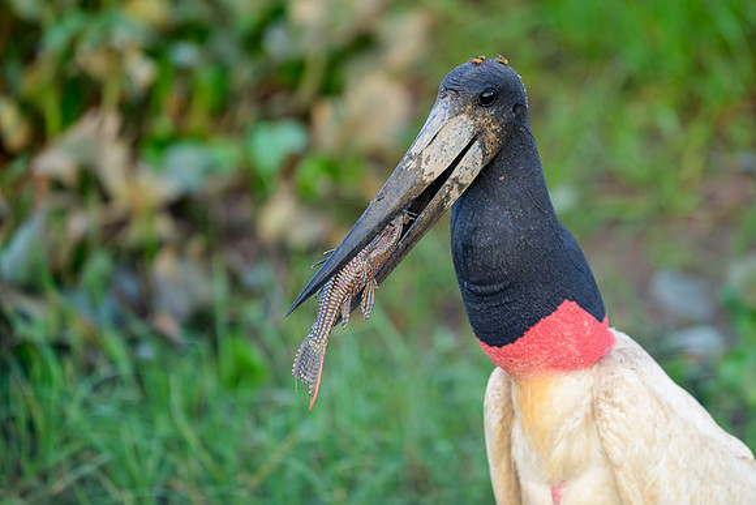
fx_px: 14412
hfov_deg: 3.0
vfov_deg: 2.0
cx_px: 461
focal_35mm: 686
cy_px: 225
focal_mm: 560
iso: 3600
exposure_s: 1/640
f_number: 4
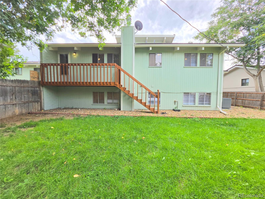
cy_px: 100
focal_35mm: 13
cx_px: 132
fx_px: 99
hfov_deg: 106.2
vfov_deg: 89.9
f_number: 1.9
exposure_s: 1/476
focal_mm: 2.2
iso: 32
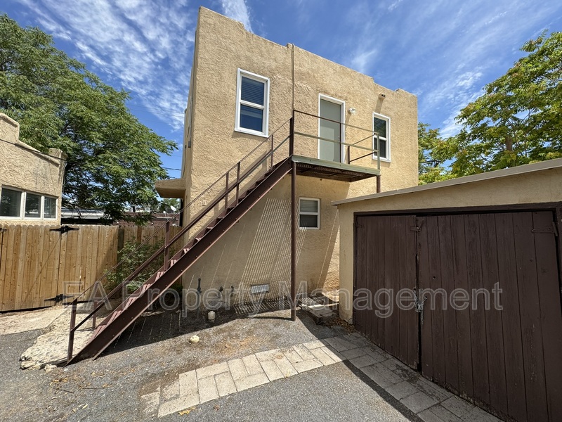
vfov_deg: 85.7
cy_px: 211
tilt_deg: +3.4
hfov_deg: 102.1
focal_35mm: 14
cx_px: 281
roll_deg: -2.1
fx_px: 227
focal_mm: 2.22
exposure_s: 1/1143
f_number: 2.2
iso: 50
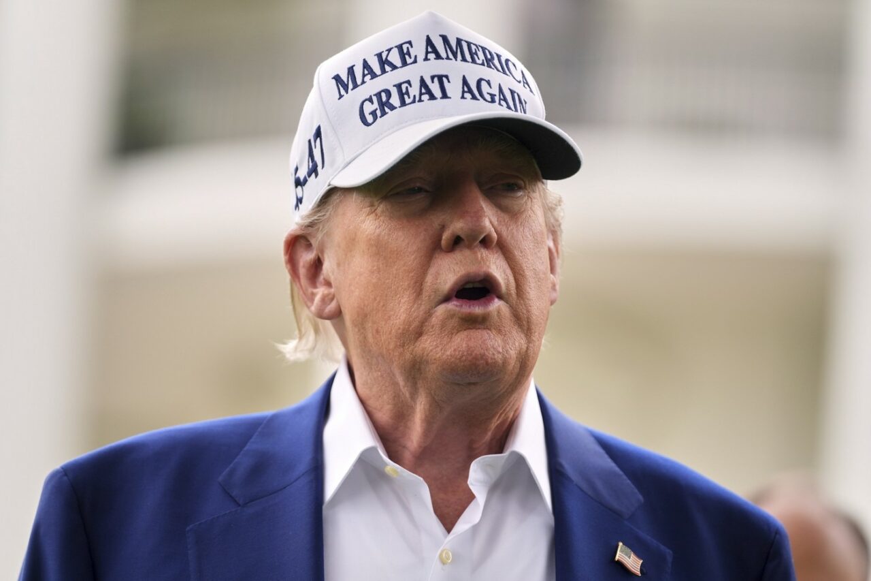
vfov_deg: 6.1
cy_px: 290
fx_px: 5443
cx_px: 436
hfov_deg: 9.1
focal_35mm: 225
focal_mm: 225
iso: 400
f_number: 4
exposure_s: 1/500
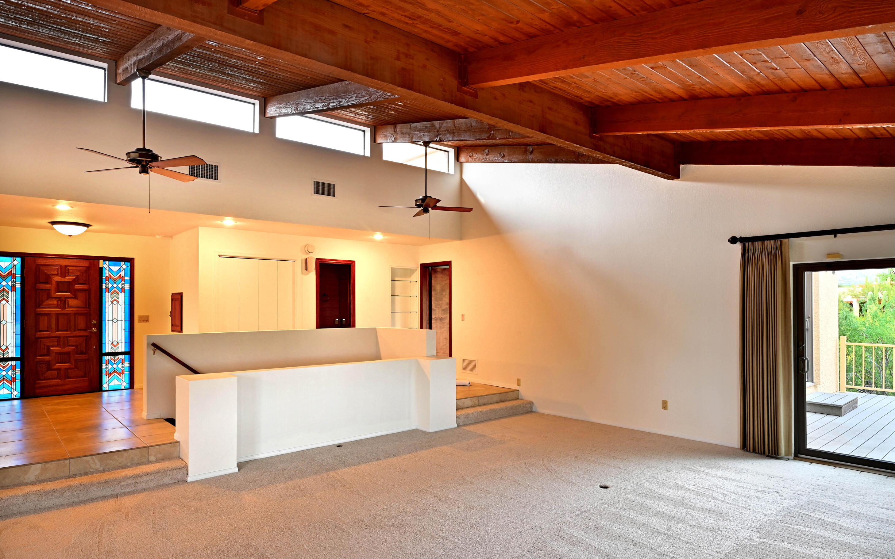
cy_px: 299
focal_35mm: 22
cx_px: 440
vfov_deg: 55.0
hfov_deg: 79.6
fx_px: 537
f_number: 11
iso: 100
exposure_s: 1
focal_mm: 21
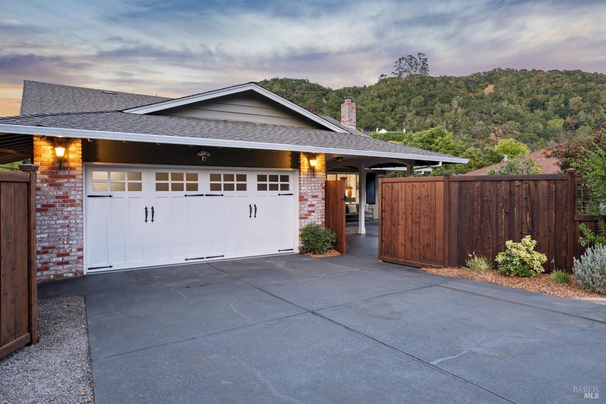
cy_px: 202
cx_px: 303
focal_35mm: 24
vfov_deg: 53.1
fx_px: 404
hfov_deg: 73.7
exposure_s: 1/1.43
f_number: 11
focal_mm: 24
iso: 200
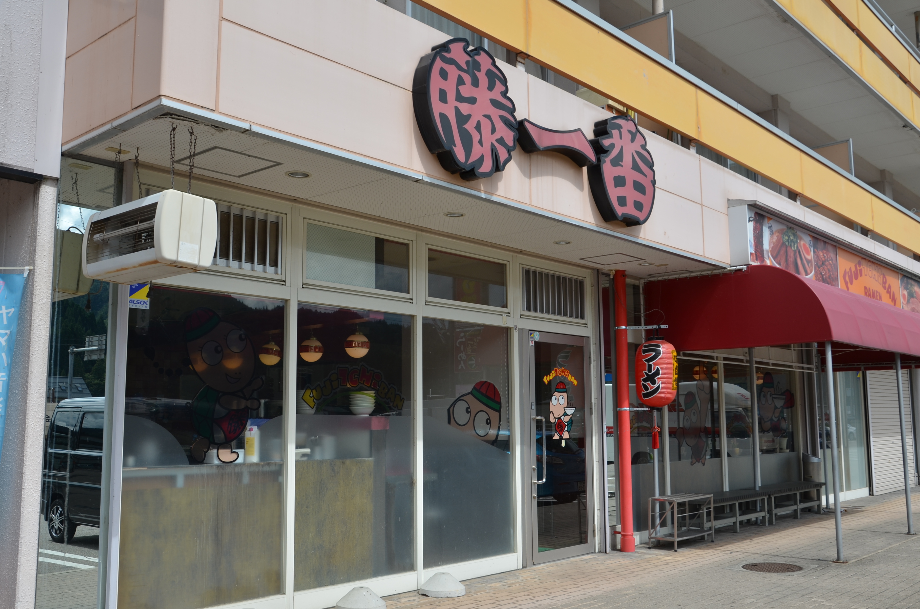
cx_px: 460
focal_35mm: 33
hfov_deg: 57.3
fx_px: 842
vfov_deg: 39.8
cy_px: 304
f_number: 8
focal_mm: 22
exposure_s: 1/320
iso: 100
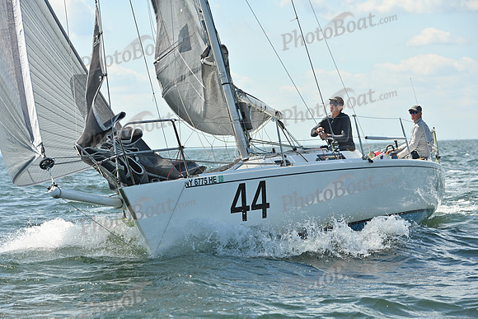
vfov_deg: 11.0
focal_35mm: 125
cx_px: 239
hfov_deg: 16.4
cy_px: 160
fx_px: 1660
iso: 250
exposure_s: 1/1250
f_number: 8
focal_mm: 125
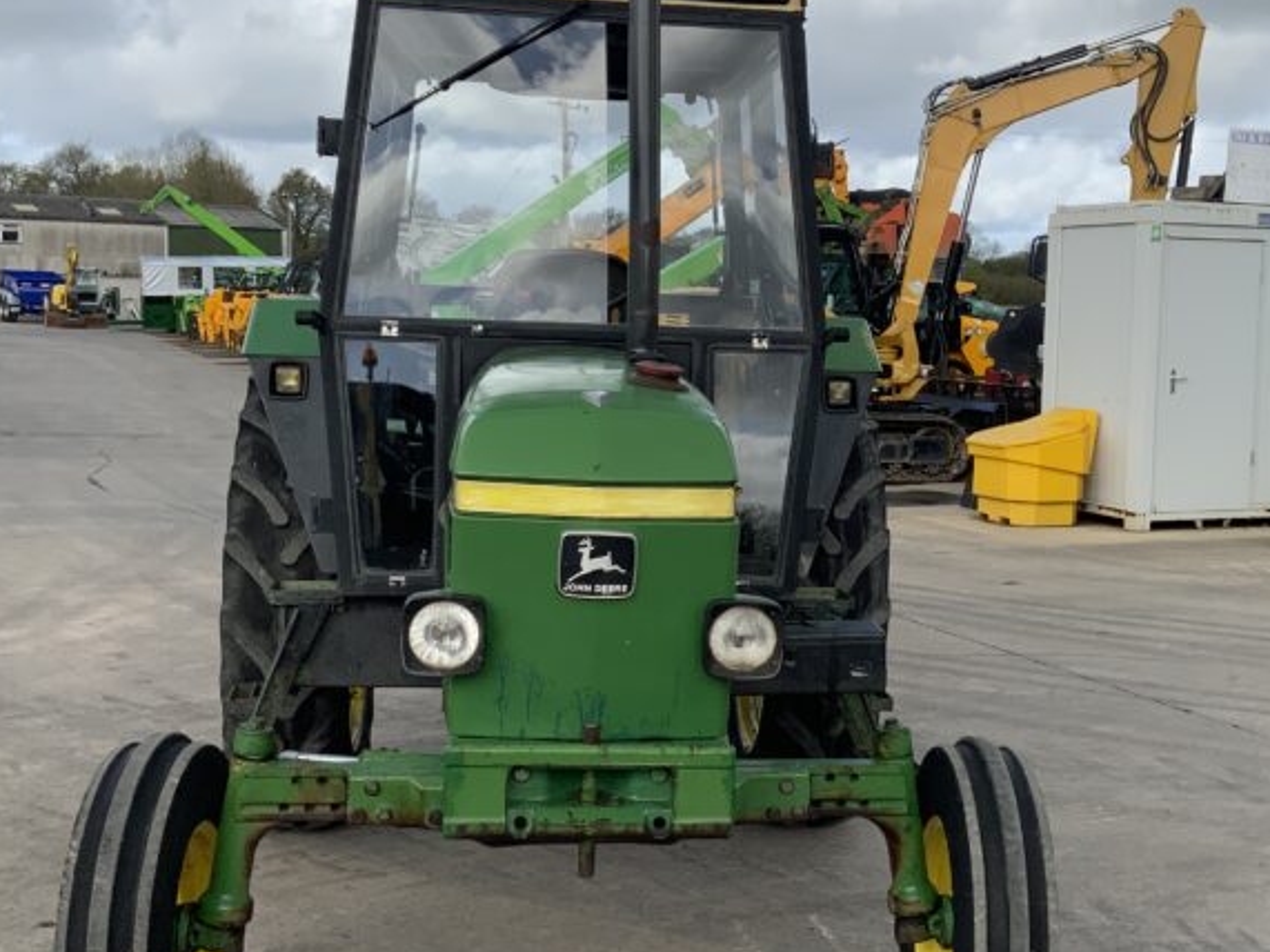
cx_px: 761
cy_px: 480
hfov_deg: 36.7
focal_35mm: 52
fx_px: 1907
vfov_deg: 28.0
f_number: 1.8
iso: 16
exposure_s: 1/1490
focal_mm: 3
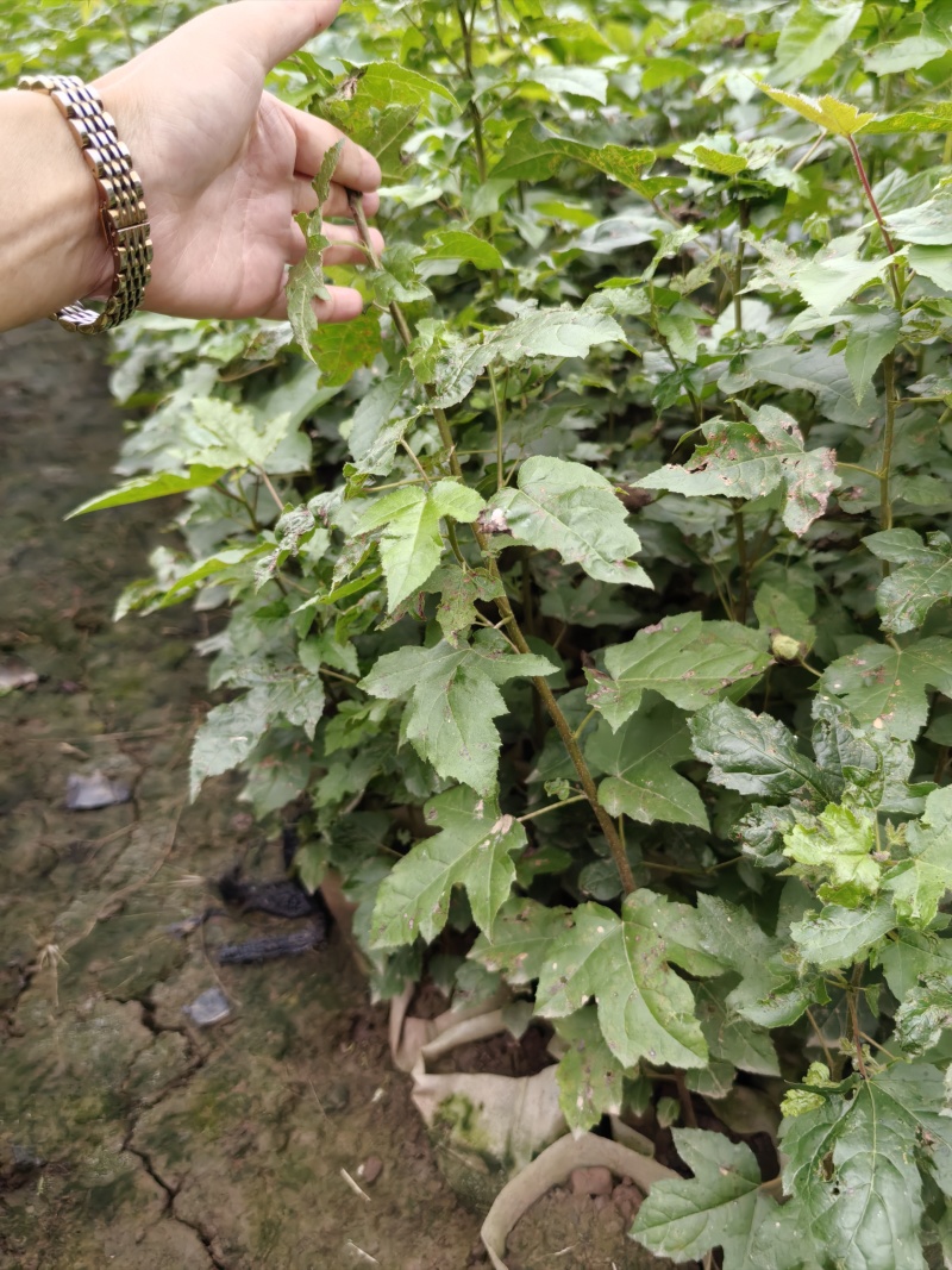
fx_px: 990
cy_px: 635
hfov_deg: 51.3
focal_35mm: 27
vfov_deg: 65.3
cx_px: 476
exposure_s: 1/835
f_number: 2
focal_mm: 5.72
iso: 160
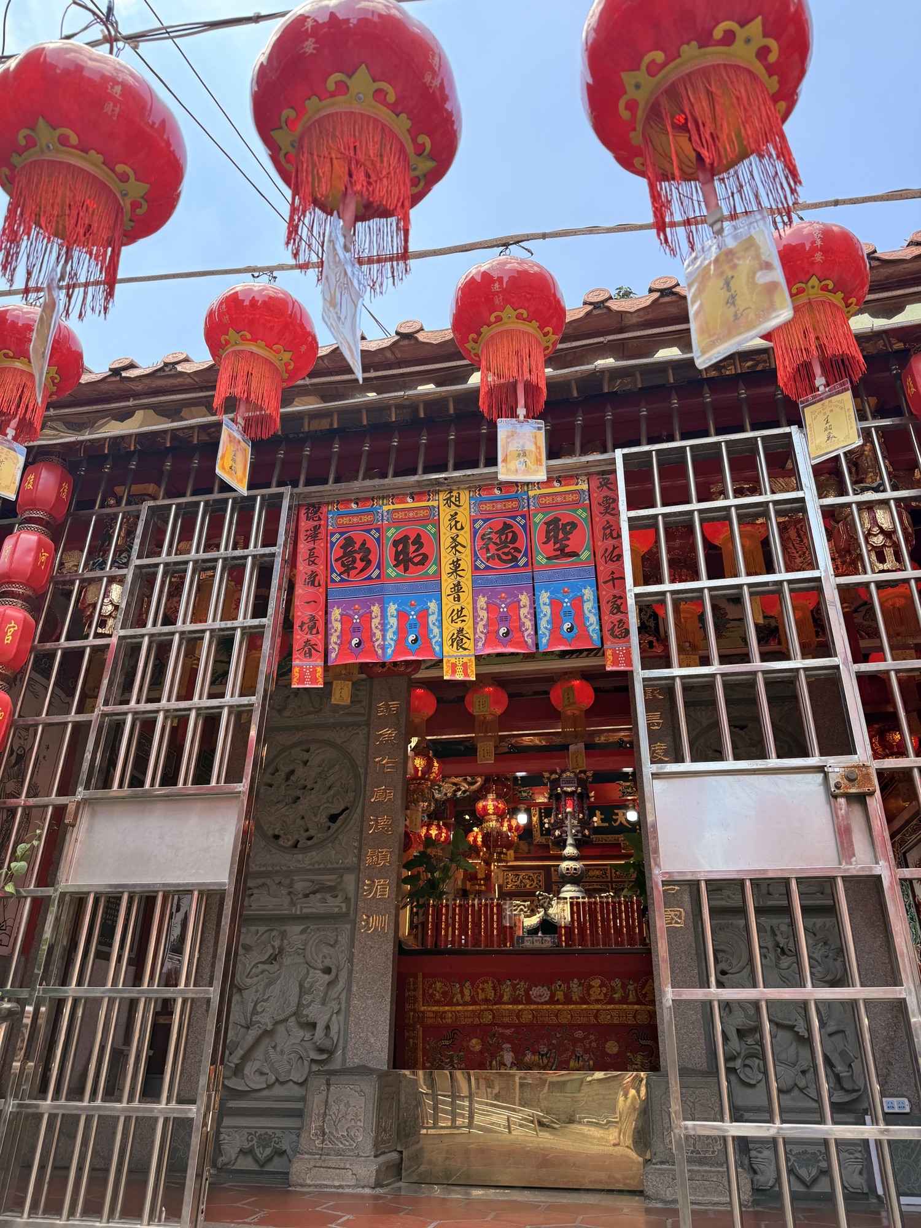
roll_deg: -1.6
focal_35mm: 24
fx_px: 851
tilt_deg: +29.3
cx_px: 460
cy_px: 614
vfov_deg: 71.6
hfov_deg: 56.8
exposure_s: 1/321
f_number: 1.78
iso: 80
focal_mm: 6.76
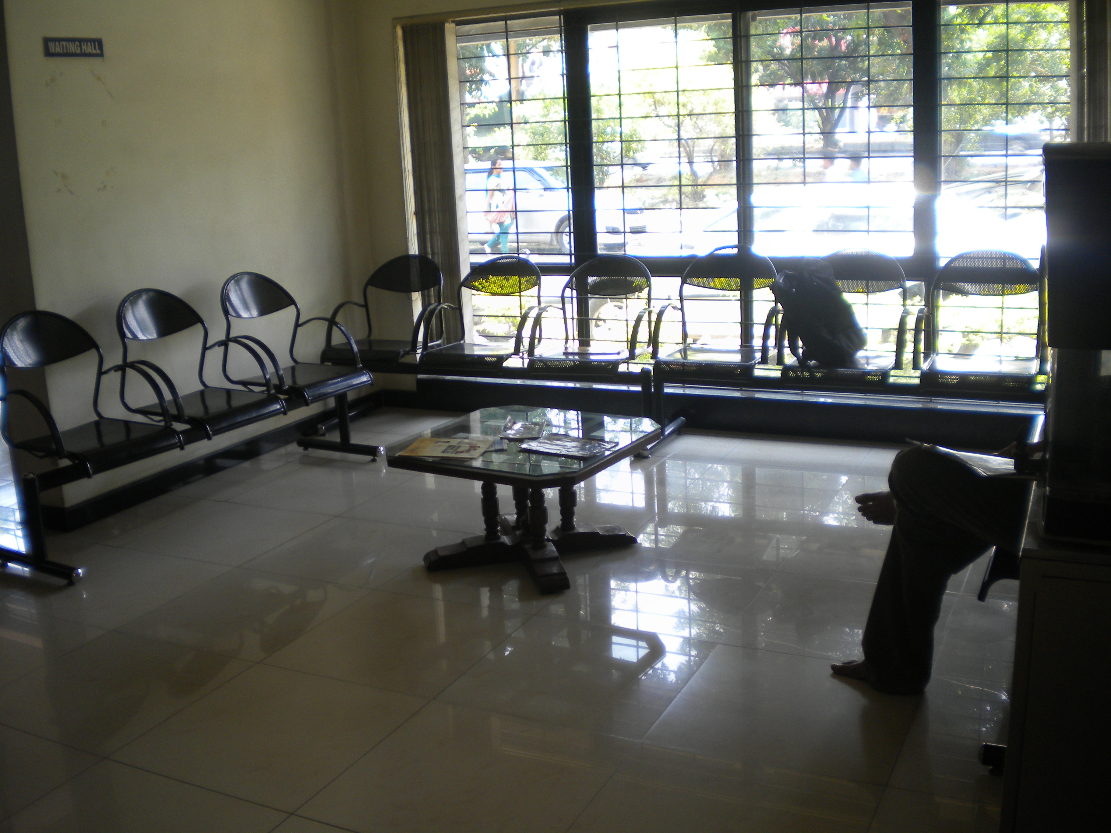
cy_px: 416
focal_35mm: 35
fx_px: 1123
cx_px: 556
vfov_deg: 40.7
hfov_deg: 52.6
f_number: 3.1
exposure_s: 1/64
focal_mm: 6.3
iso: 86
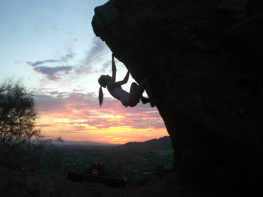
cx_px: 132
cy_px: 98
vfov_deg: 37.7
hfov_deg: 49.0
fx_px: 289
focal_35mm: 38
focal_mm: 6.3
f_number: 3.1
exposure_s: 1/60
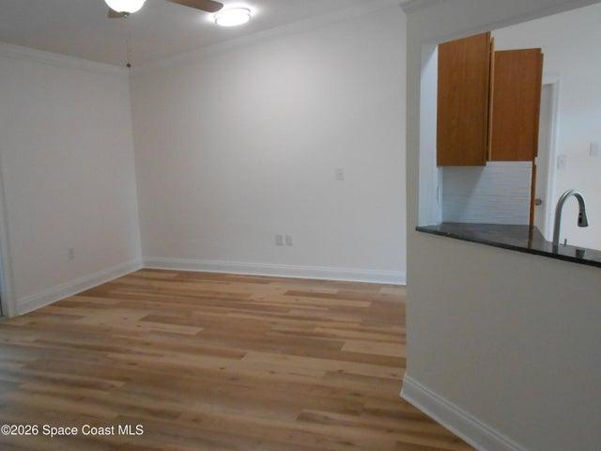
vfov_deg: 46.8
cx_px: 300
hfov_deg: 60.0
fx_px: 521
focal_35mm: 30
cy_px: 226
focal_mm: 5.3
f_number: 3.8
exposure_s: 1/125
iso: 640
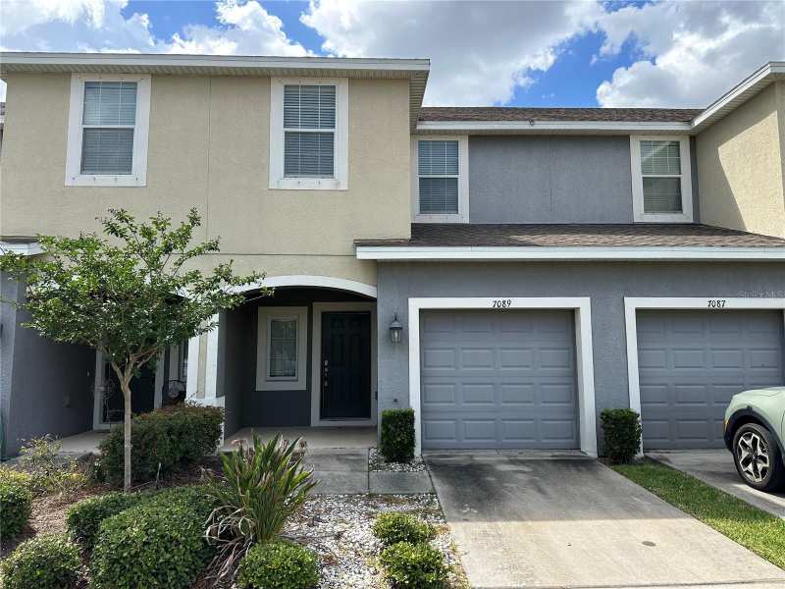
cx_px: 392
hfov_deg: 71.6
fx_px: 544
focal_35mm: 24
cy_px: 294
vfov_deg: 56.8
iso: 80
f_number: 1.78
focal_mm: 6.86
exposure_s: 1/2353
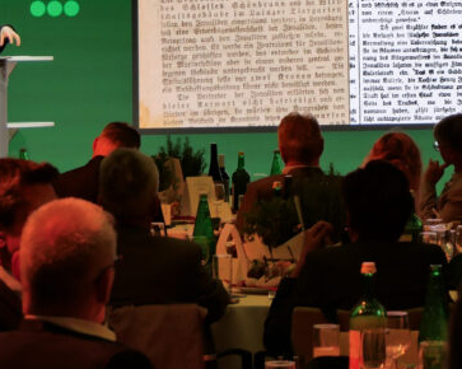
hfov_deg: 9.5
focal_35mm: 204
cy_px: -103
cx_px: 277
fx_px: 2788
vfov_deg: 7.5
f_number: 4.6
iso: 500
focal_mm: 37
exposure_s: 1/80
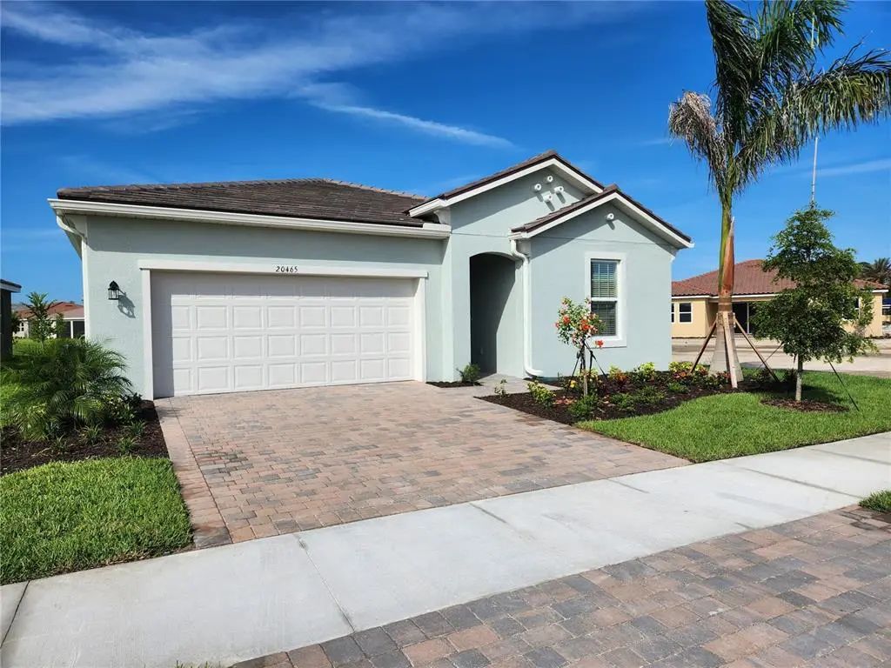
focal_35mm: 23
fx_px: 592
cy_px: 334
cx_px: 446
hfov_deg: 73.9
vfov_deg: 58.9
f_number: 1.8
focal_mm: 5.4
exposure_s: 1/2715
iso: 20
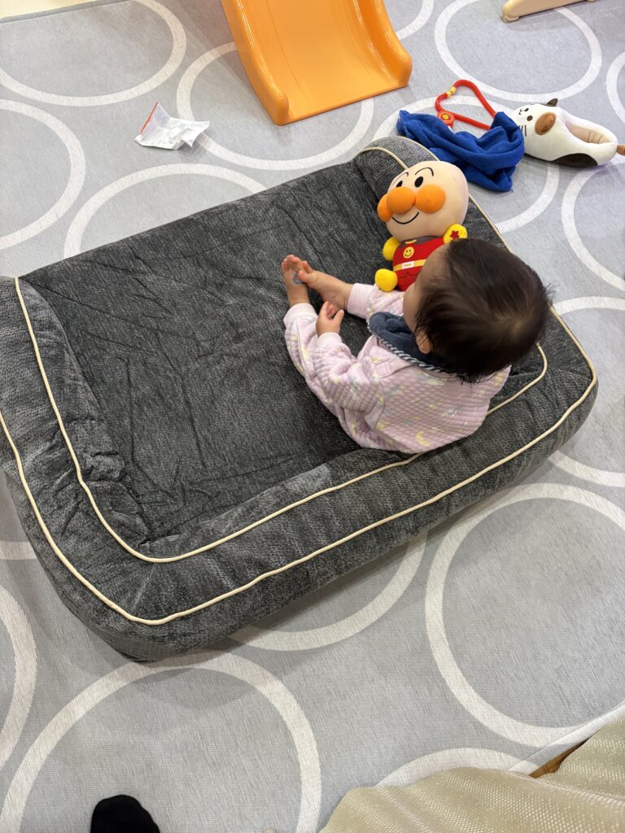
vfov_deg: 67.3
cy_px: 416
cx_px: 312
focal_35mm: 26
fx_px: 626
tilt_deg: -65.3
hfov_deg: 53.1
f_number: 1.6
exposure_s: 1/60
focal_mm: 5.96
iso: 250
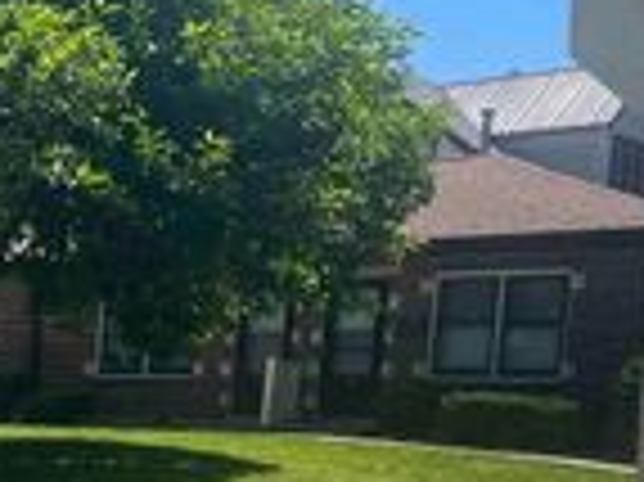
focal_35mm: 91
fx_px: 1692
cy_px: 642
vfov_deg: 15.4
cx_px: -342
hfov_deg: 18.8
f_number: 1.6
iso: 32
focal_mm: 4.2
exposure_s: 1/2817
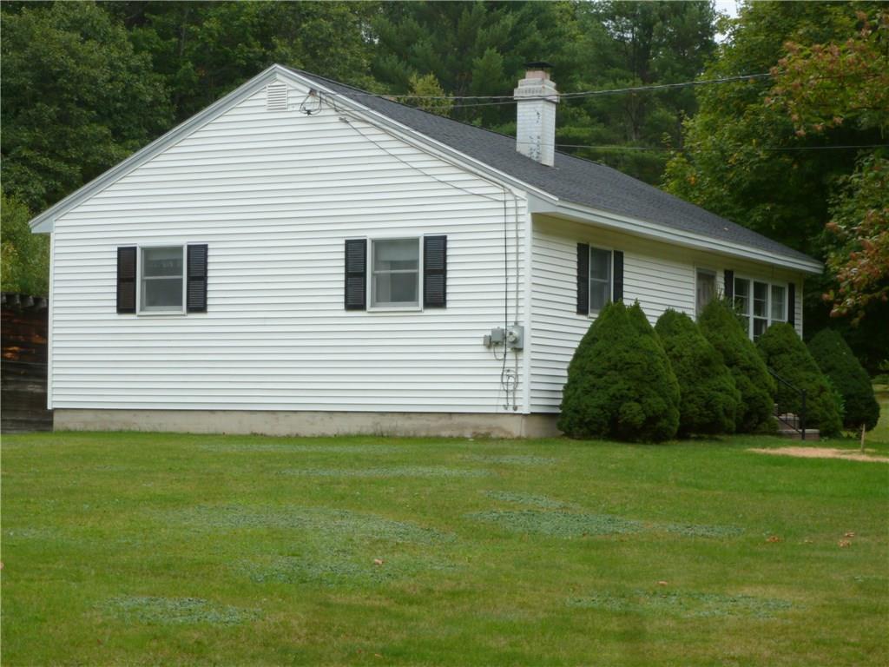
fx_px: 1823
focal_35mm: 71
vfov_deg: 20.7
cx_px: 444
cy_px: 334
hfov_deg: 27.4
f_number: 4.7
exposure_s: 1/60
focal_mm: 12.7
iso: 100
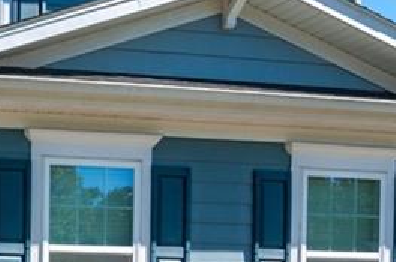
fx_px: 702
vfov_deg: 19.9
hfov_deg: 23.7
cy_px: 311
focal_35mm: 64
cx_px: -226
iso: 200
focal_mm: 11
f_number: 8
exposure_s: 1/320
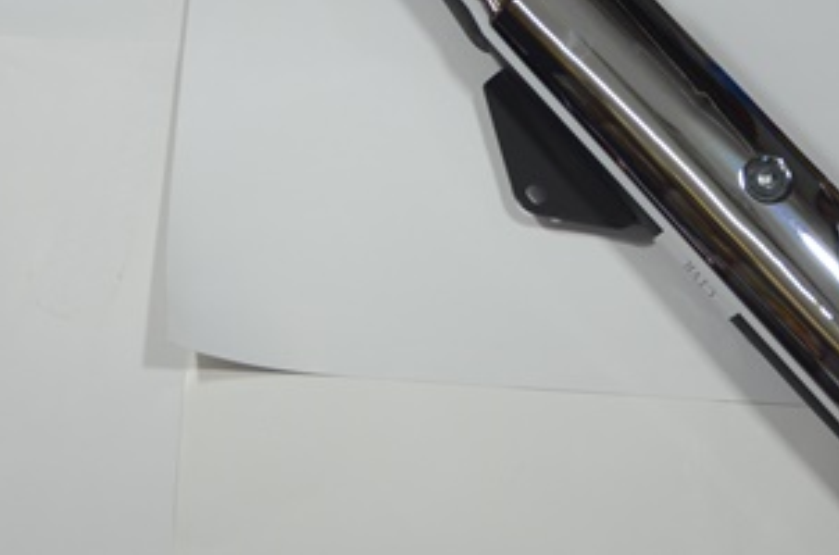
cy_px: 61
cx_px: 319
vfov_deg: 13.3
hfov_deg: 20.0
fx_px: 2372
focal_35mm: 102
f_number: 4.5
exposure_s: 1/40
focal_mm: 34
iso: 320
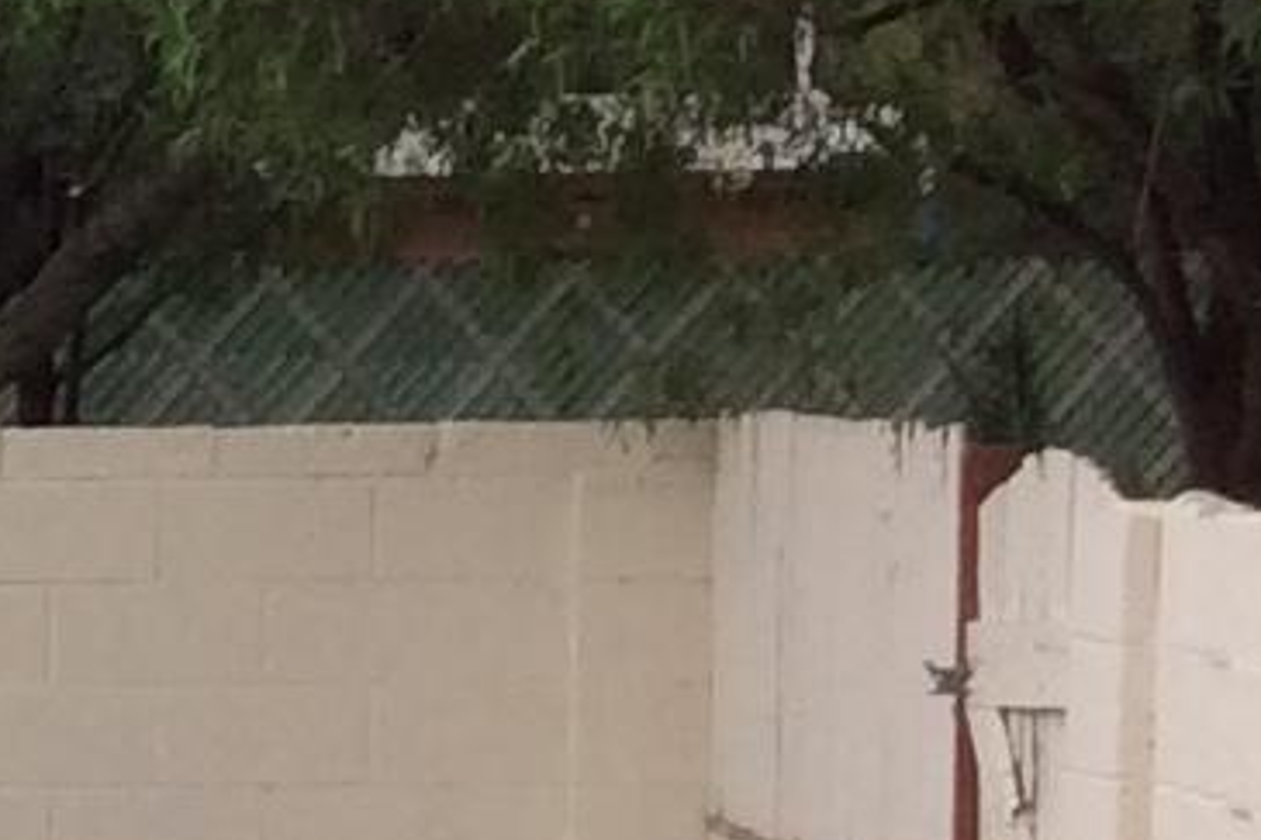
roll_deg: -0.9
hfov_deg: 7.9
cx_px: -2118
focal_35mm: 236
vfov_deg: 5.8
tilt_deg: -5.5
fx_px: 8262
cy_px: 920
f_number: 2.4
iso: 32
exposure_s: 1/334
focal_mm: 3.3
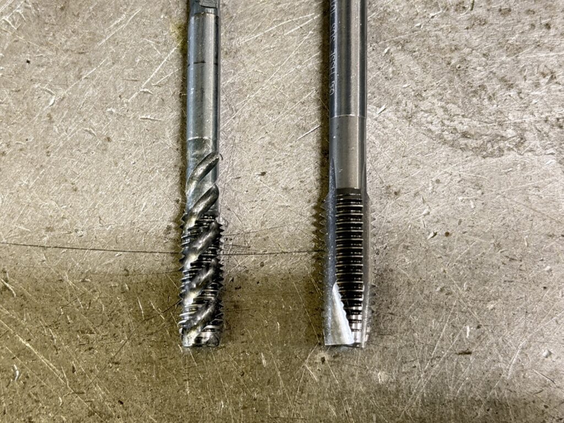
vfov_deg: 30.2
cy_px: 212
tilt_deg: -75.9
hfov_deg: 39.7
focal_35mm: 48
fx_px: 782
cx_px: 282
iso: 500
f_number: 1.78
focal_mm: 6.76
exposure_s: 1/30
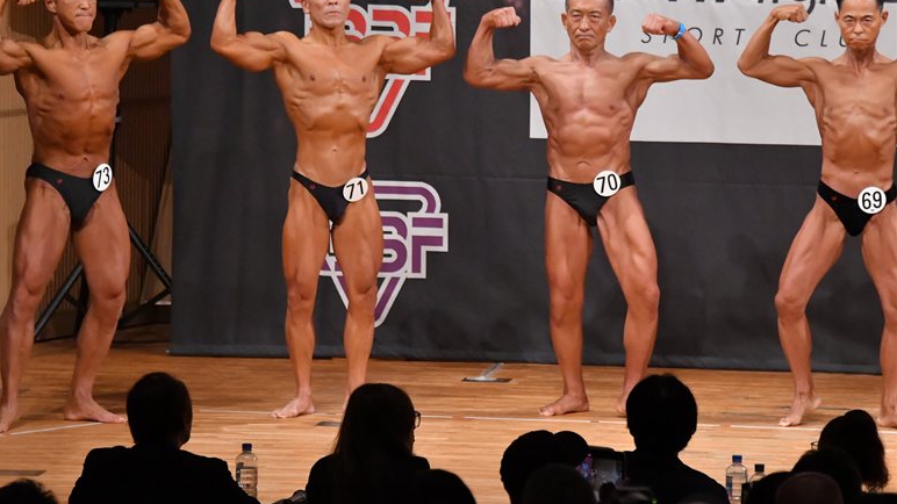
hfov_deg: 8.1
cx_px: 448
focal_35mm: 268
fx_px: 6373
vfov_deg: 4.5
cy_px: 211
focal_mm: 170
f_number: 5.6
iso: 8000
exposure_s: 1/400
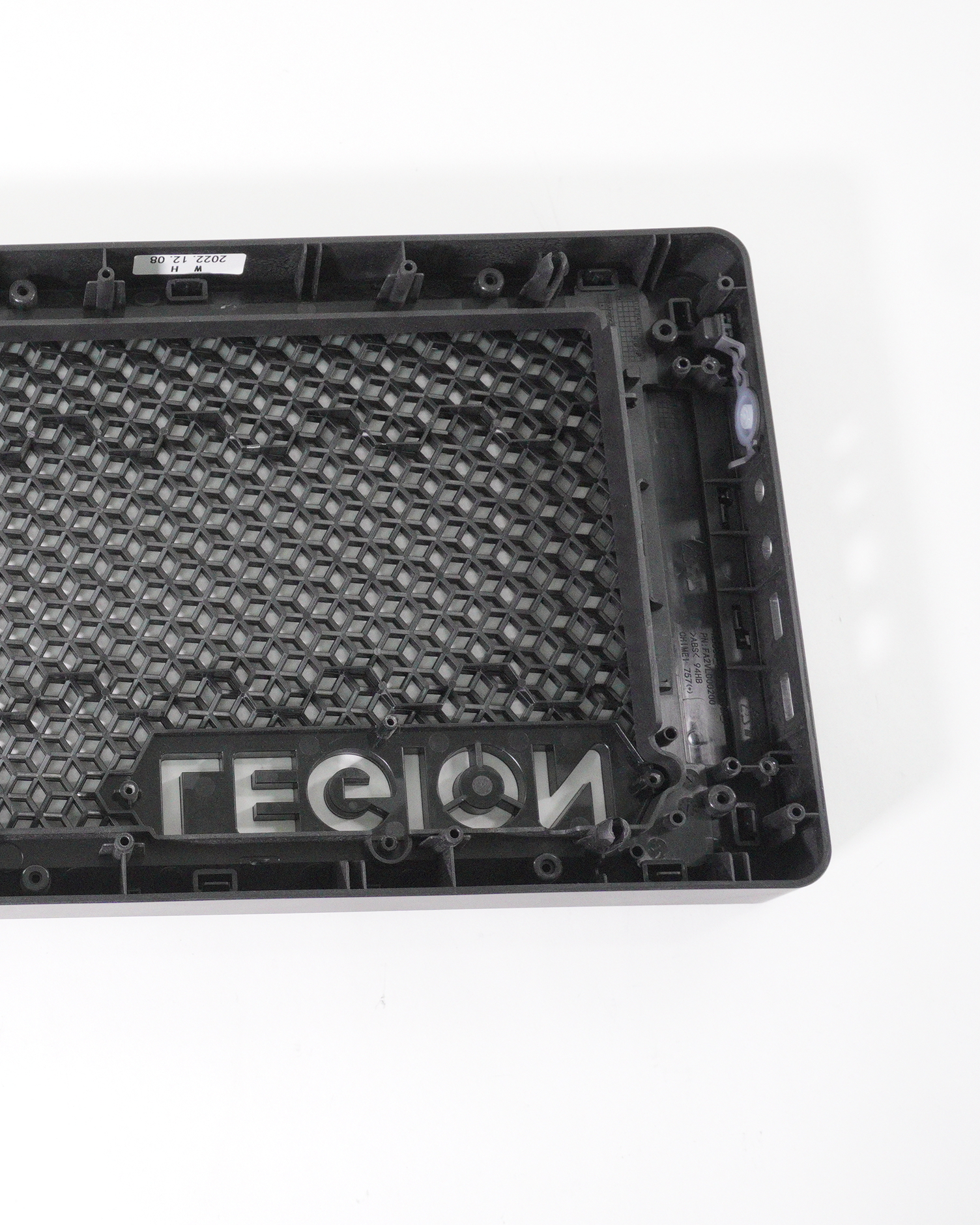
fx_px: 1958
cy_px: 599
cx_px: 14
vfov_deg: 34.7
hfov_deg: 26.7
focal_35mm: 54
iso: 3200
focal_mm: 24
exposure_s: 1/125
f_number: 6.3
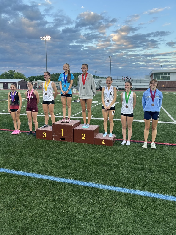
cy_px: 118
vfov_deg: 67.3
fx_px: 176
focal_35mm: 26
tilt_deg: -6.9
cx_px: 88
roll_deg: -2.1
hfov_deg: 53.1
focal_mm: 5.7
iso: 32
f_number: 1.5
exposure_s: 1/135
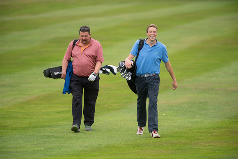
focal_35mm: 300
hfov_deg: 6.9
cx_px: 119
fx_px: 1984
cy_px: 80
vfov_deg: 4.6
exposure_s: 1/2500
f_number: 4
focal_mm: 300
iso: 800
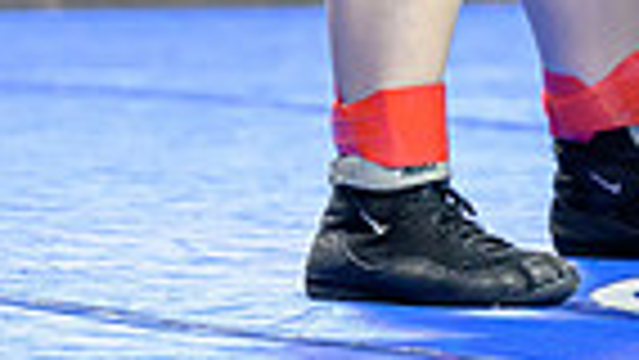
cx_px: 1170
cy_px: -534
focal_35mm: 645
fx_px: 10933
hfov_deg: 3.3
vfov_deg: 1.9
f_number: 2.8
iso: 3200
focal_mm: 120
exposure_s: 1/800
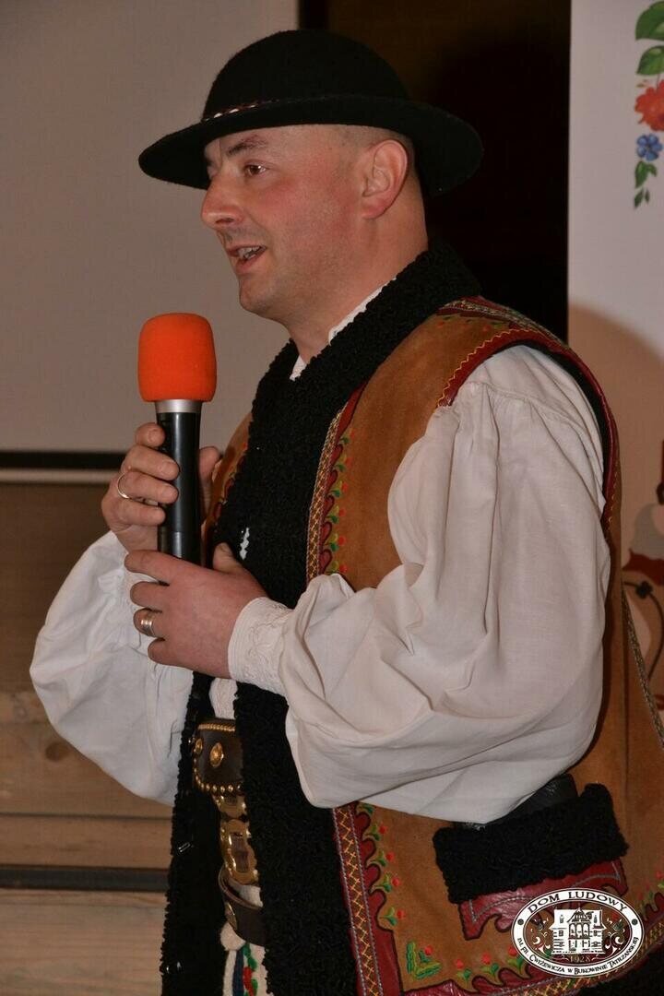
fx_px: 4565
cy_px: 498
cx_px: 332
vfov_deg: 12.5
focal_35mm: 165
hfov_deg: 8.3
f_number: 8
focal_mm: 110
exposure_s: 1/60
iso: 1600
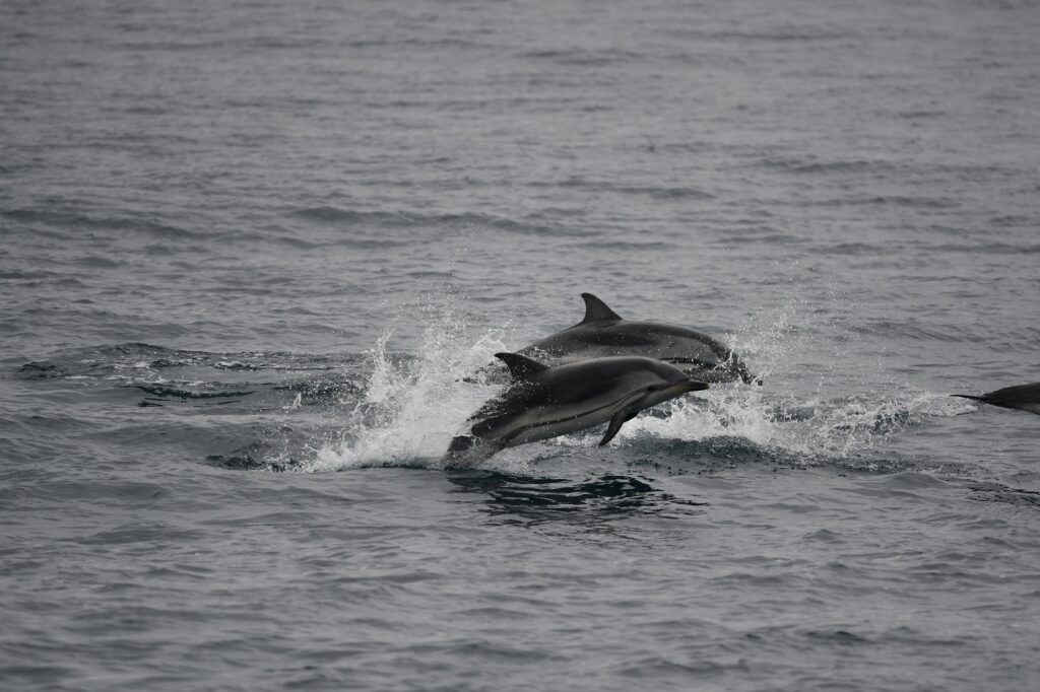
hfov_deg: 4.6
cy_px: 346
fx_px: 12995
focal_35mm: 450
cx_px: 520
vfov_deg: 3.1
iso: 320
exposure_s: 1/8000
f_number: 4
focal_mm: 300
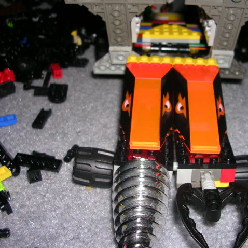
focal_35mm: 45
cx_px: 154
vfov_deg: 37.6
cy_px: 124
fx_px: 365
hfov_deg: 37.3
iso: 50
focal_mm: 5.8
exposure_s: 1/60.1
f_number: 2.8
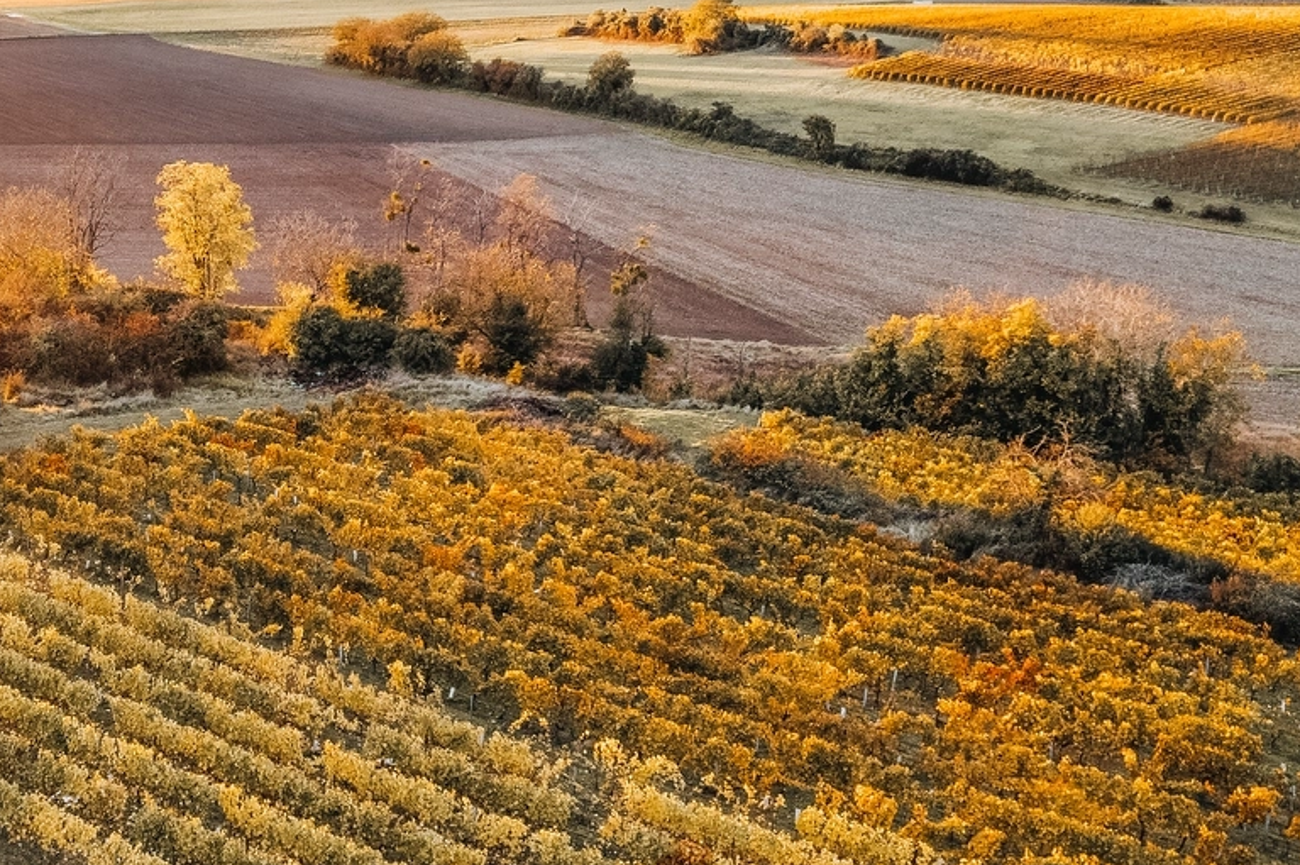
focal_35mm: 55
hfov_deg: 34.9
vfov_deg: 24.6
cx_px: 223
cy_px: 472
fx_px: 1985
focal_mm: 8.38
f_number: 2.8
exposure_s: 1/125
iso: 100
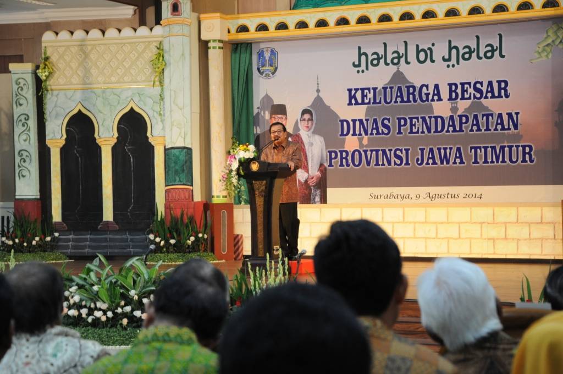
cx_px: 282
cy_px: 187
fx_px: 1359
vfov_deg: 15.7
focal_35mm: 87
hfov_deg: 23.4
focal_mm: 58
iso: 640
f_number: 5
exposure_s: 1/20
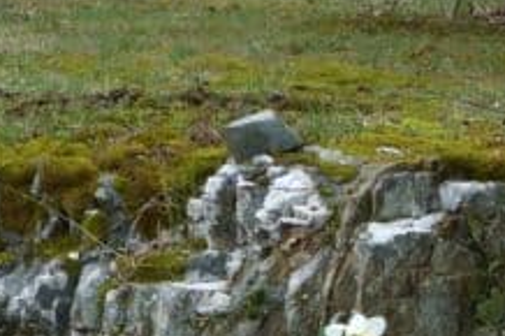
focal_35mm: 231
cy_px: 655
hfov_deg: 8.9
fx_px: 3238
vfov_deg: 5.8
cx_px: 417
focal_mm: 10.5
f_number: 4
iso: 100
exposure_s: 1/400
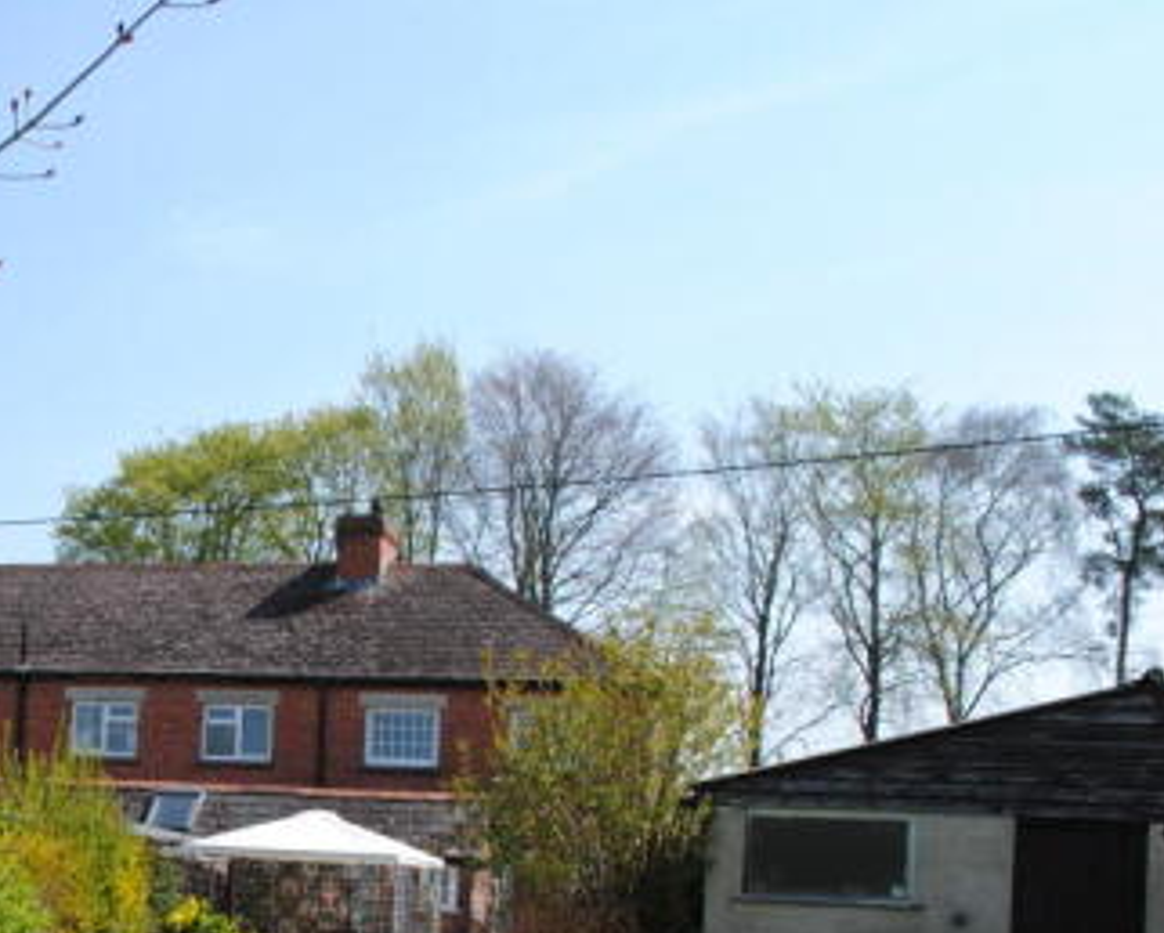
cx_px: 38
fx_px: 1965
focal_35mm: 57
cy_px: 787
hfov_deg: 30.9
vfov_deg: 26.1
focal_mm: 20
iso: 100
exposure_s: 1/250
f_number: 8
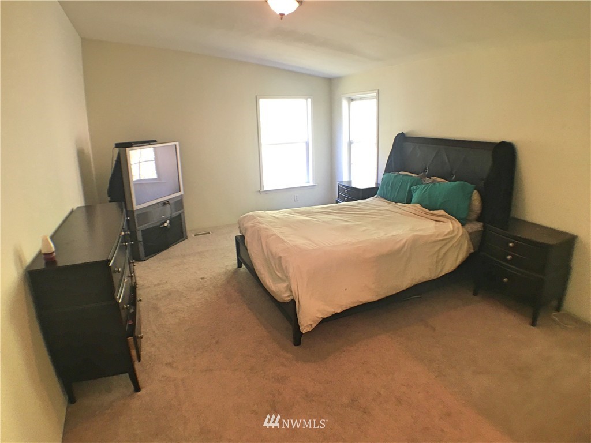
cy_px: 222
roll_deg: +1.2
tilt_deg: -13.5
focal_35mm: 29
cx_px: 296
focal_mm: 4.15
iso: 50
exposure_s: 1/17
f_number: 2.2
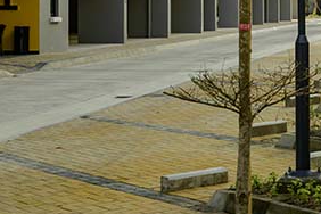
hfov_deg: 17.4
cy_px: -42
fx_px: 972
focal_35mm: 109
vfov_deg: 12.3
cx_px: 436
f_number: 7.1
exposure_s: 1/200
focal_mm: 32
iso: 320
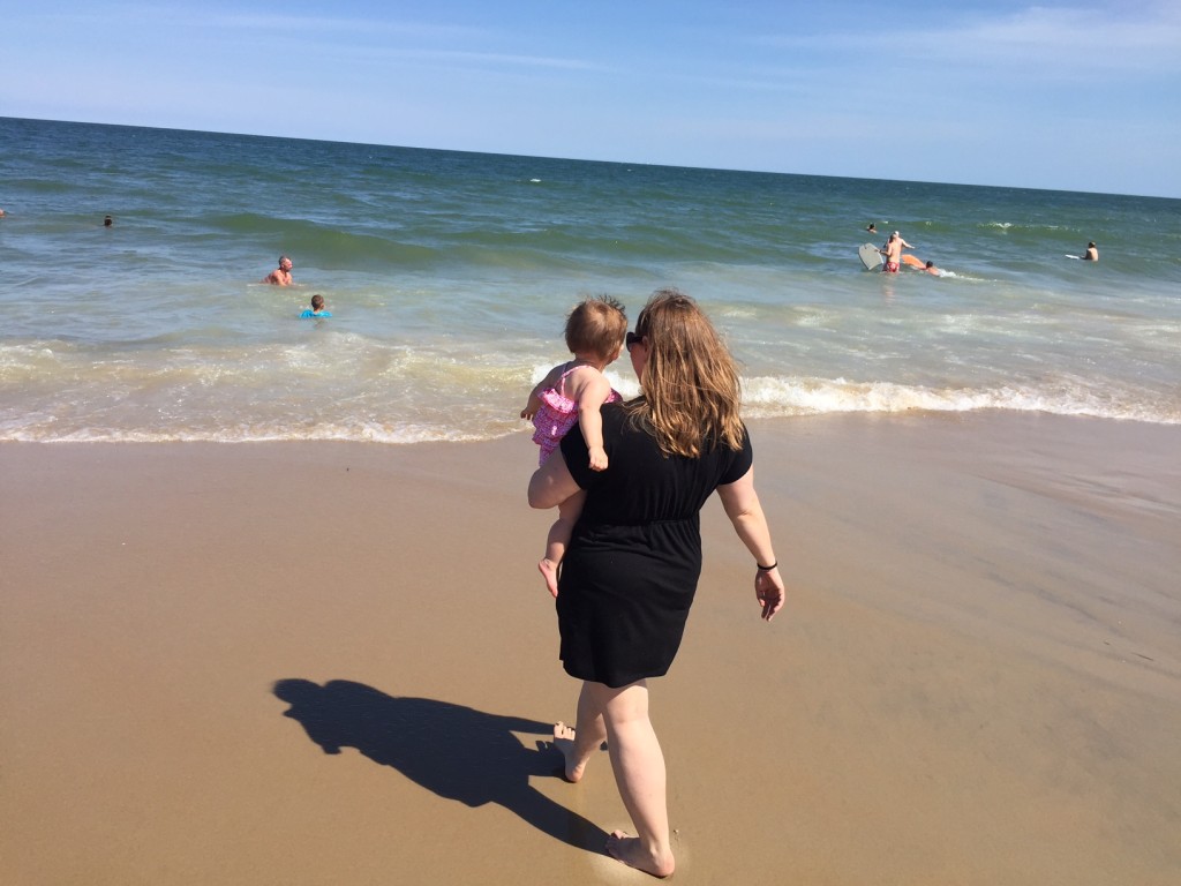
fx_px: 989
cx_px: 590
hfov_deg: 61.7
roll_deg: -4.9
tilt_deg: -15.2
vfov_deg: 48.2
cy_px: 443
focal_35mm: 29
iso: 32
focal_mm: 4.15
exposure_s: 1/2326
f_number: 2.2
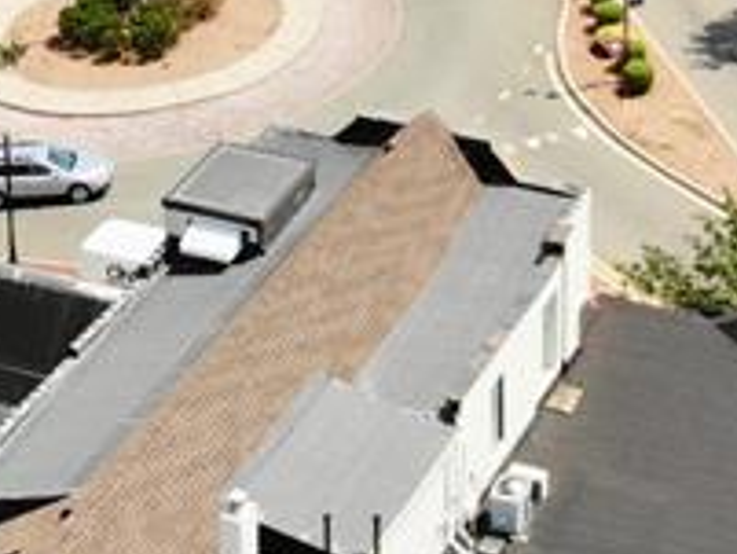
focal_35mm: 122
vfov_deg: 11.2
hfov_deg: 16.1
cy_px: -490
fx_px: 2599
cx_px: 528
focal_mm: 4.5
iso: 100
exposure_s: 1/1172
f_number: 2.8
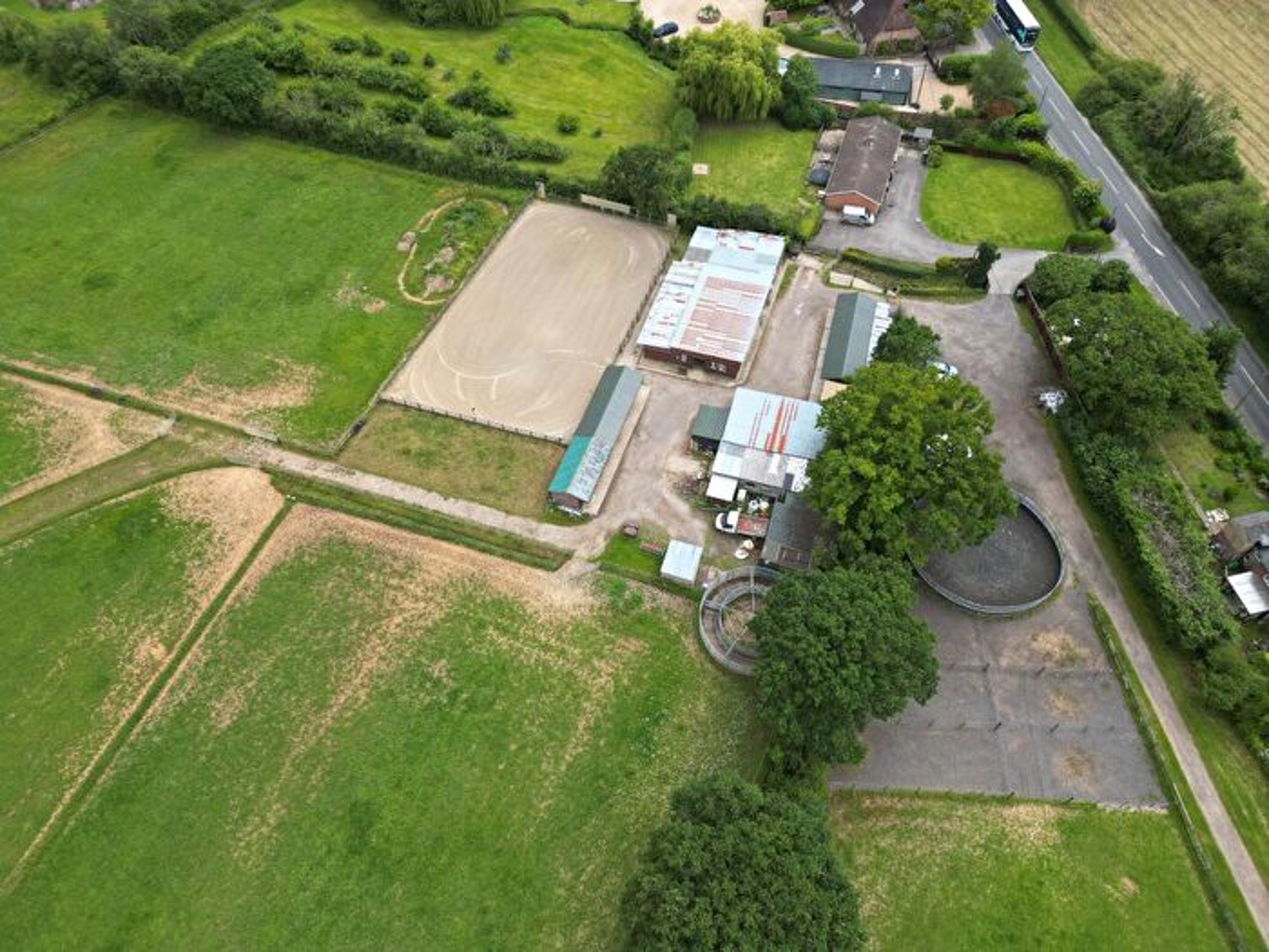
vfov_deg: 56.8
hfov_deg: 71.6
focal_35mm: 24
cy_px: 476
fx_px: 880
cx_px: 634
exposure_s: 1/1000
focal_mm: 6.72
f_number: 1.7
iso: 110
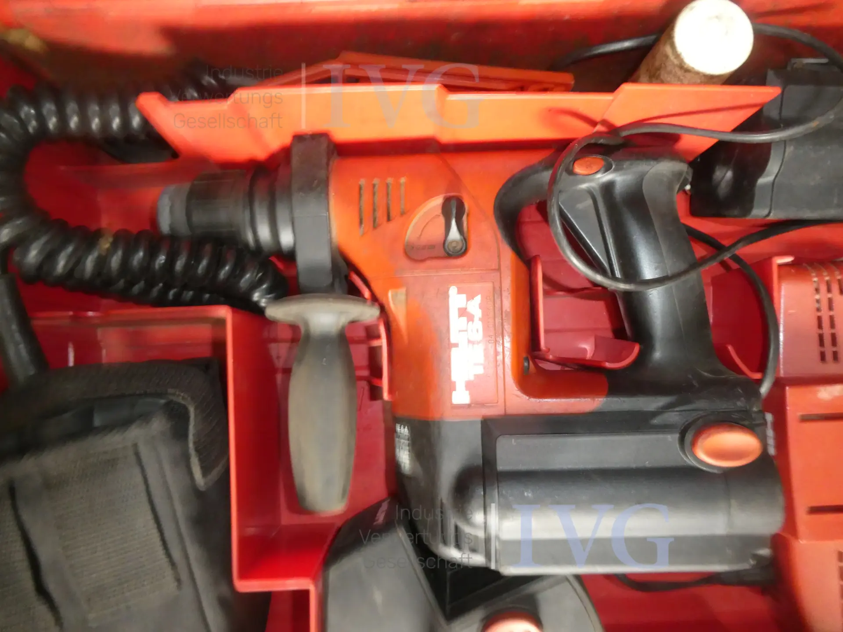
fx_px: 584
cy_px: 316
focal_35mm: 24
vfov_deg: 56.8
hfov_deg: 71.6
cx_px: 422
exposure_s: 1/8
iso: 640
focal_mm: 4.3
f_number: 3.3
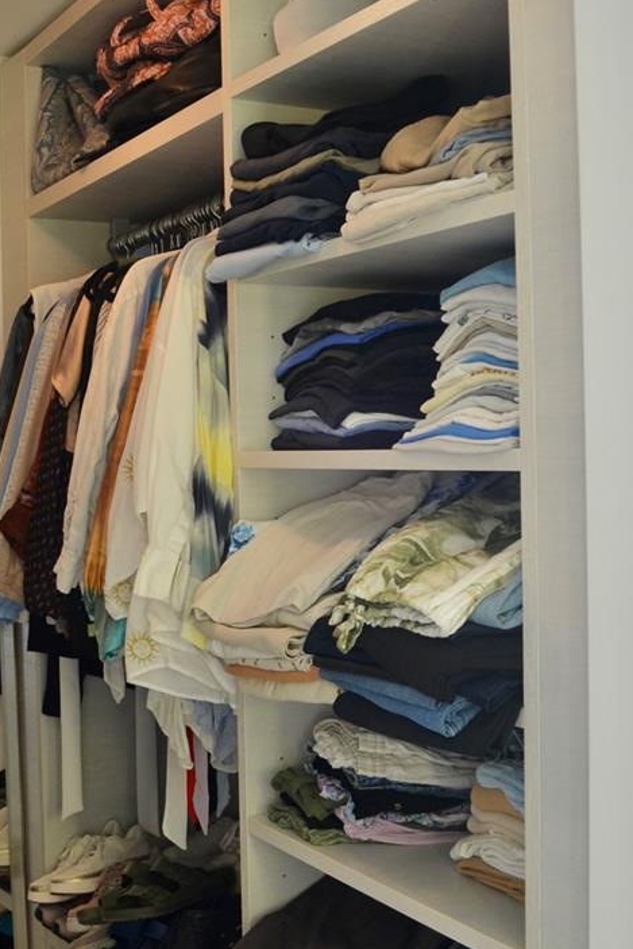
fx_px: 1213
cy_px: 487
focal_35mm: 46
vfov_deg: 42.7
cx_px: 221
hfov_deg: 29.1
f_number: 4
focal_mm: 18
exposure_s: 1/60
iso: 800
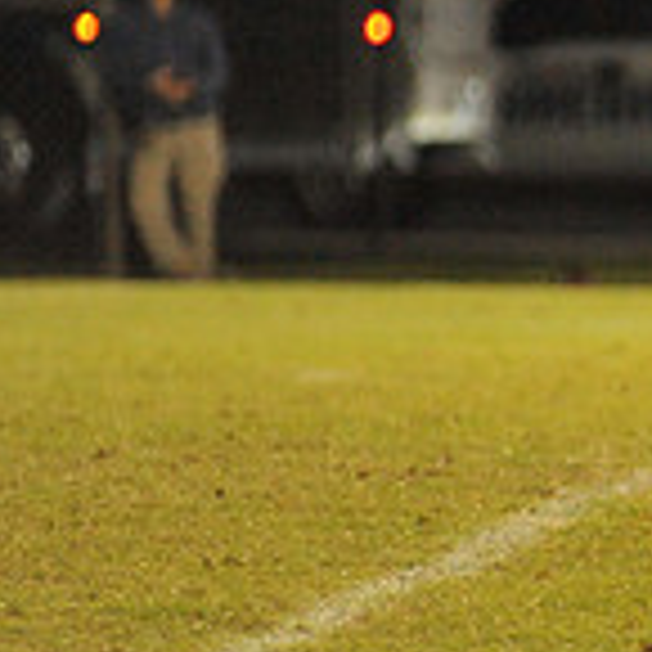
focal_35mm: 680
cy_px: 72
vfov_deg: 2.6
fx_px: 14491
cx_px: 1223
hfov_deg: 2.6
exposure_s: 1/320
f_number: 4
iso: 6400
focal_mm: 200
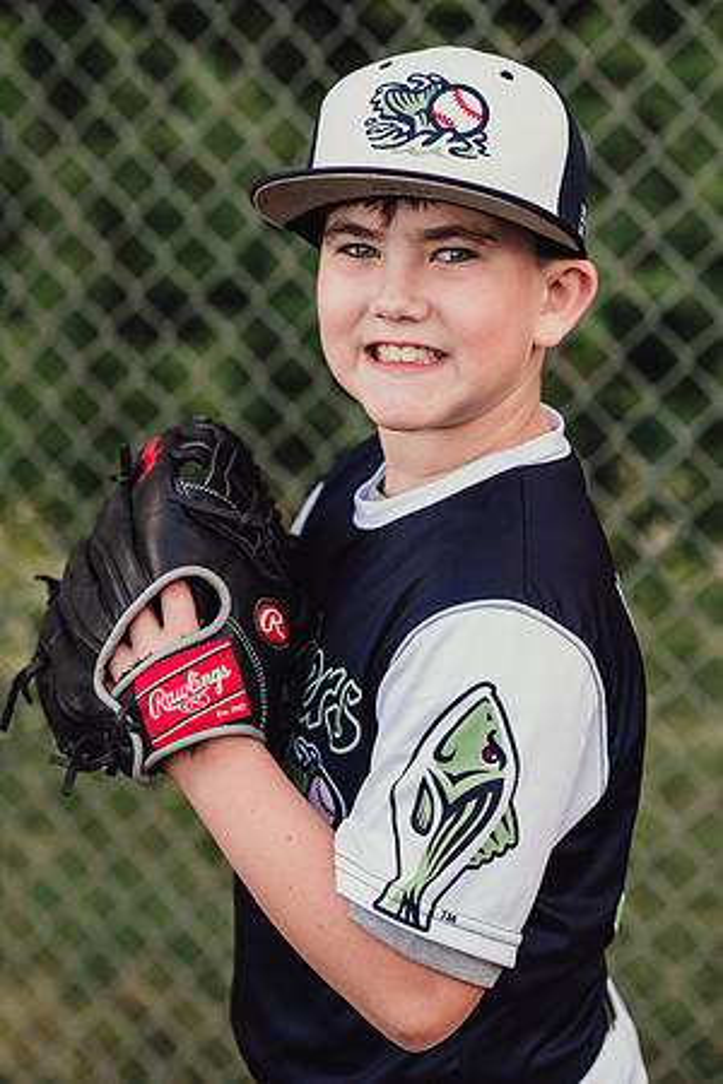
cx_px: 362
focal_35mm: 85
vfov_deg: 23.9
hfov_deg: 16.1
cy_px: 542
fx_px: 2560
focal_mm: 85
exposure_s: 1/320
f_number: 3.2
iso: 200
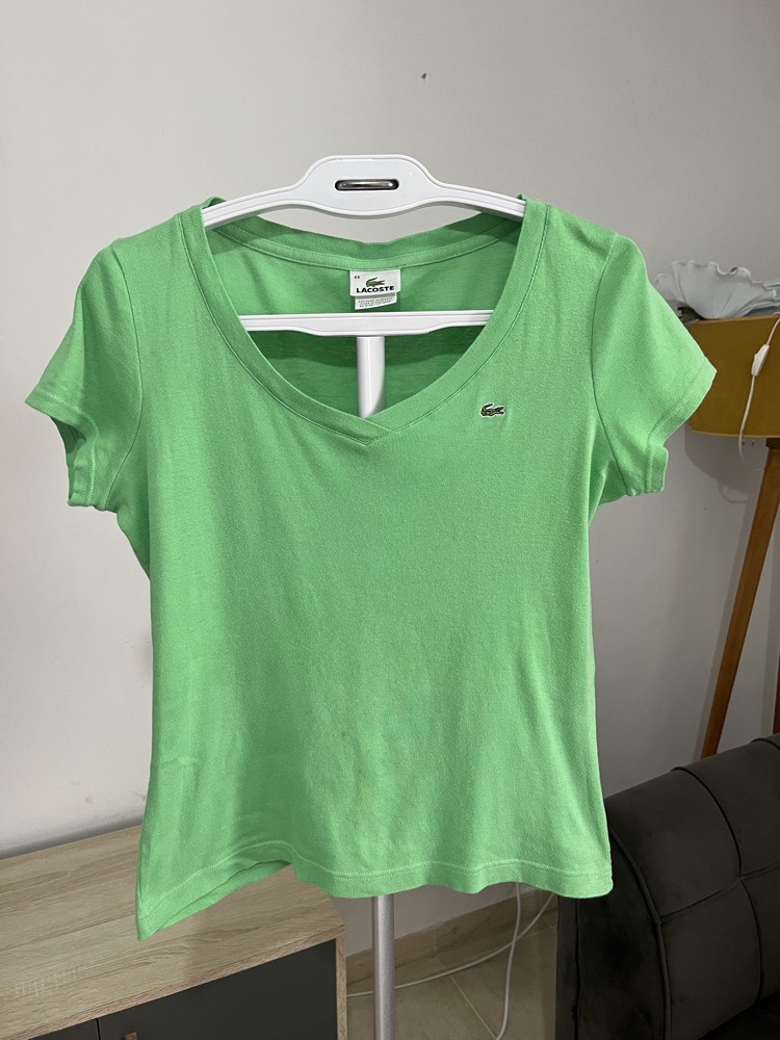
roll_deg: +0.6
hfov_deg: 53.1
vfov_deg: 67.3
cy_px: 520
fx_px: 781
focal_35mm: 26
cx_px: 390
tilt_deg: -12.2
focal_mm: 5.1
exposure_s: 1/92
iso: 125
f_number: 1.6
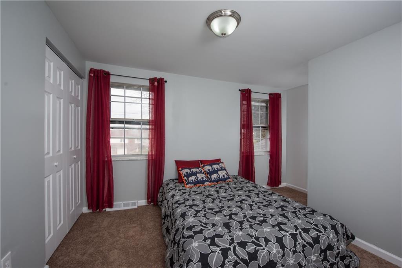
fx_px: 168
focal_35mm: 15
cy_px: 134
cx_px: 201
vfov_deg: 77.3
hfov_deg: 100.4
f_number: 7.1
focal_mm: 15
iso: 400
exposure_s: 1/250
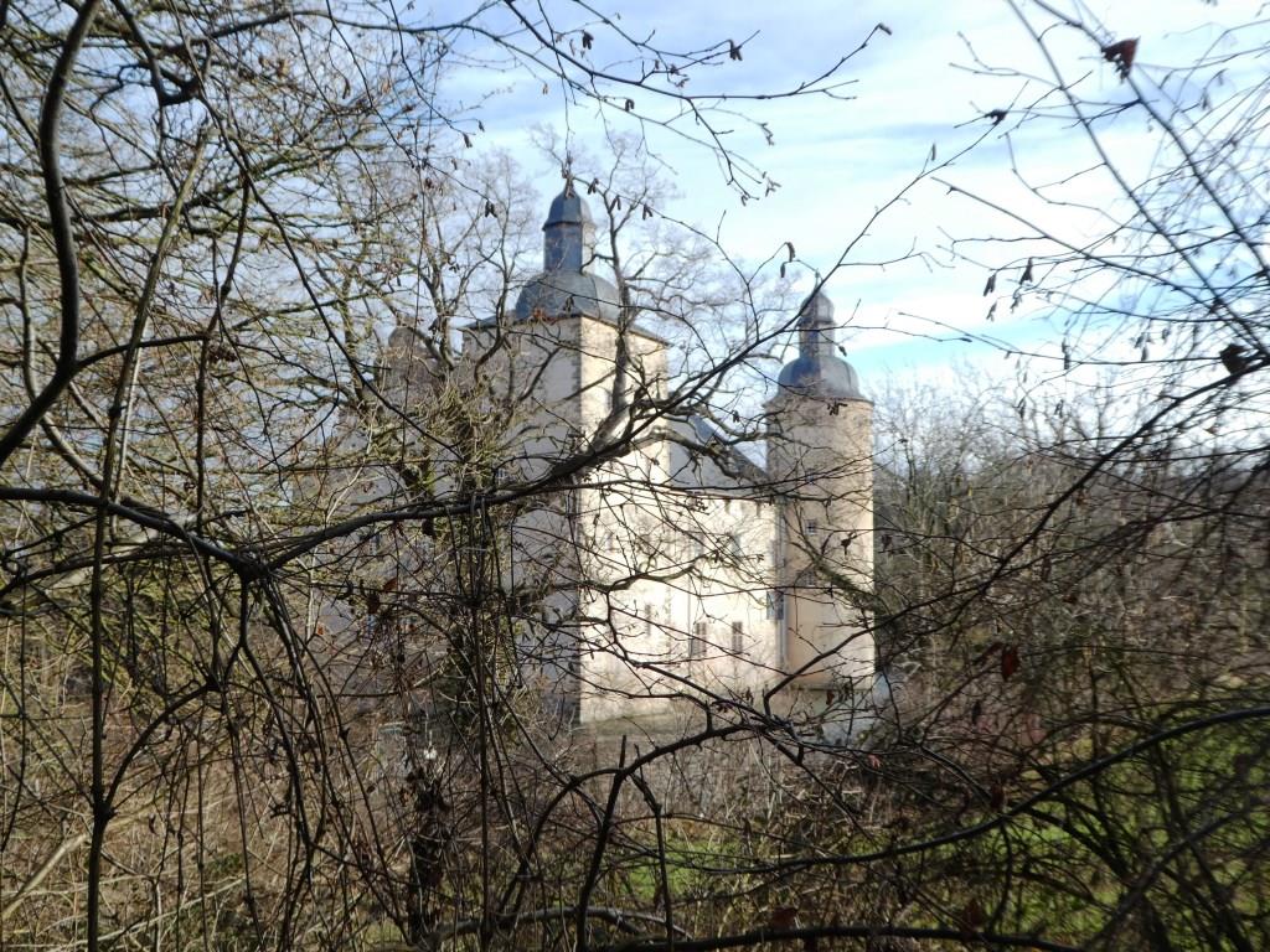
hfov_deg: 52.6
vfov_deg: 40.7
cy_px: 476
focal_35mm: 35
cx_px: 635
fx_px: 1284
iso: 80
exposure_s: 1/250
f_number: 3.7
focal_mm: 6.3
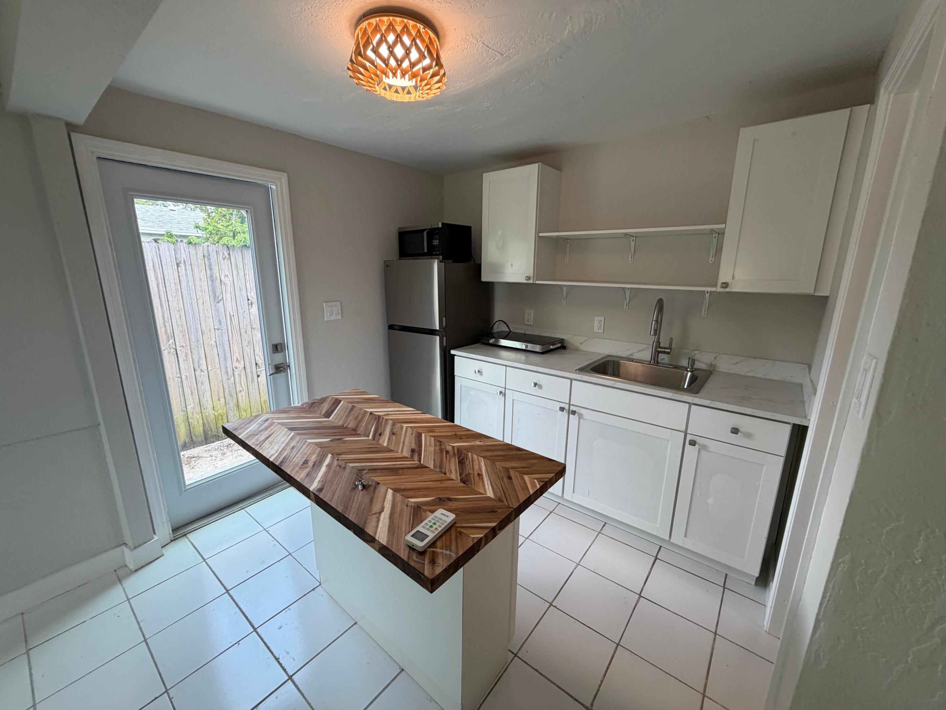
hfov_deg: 102.1
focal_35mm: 14
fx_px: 383
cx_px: 473
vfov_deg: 85.7
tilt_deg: -11.9
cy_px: 355
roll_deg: -0.2
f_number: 2.2
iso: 100
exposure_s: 1/120
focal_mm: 2.22
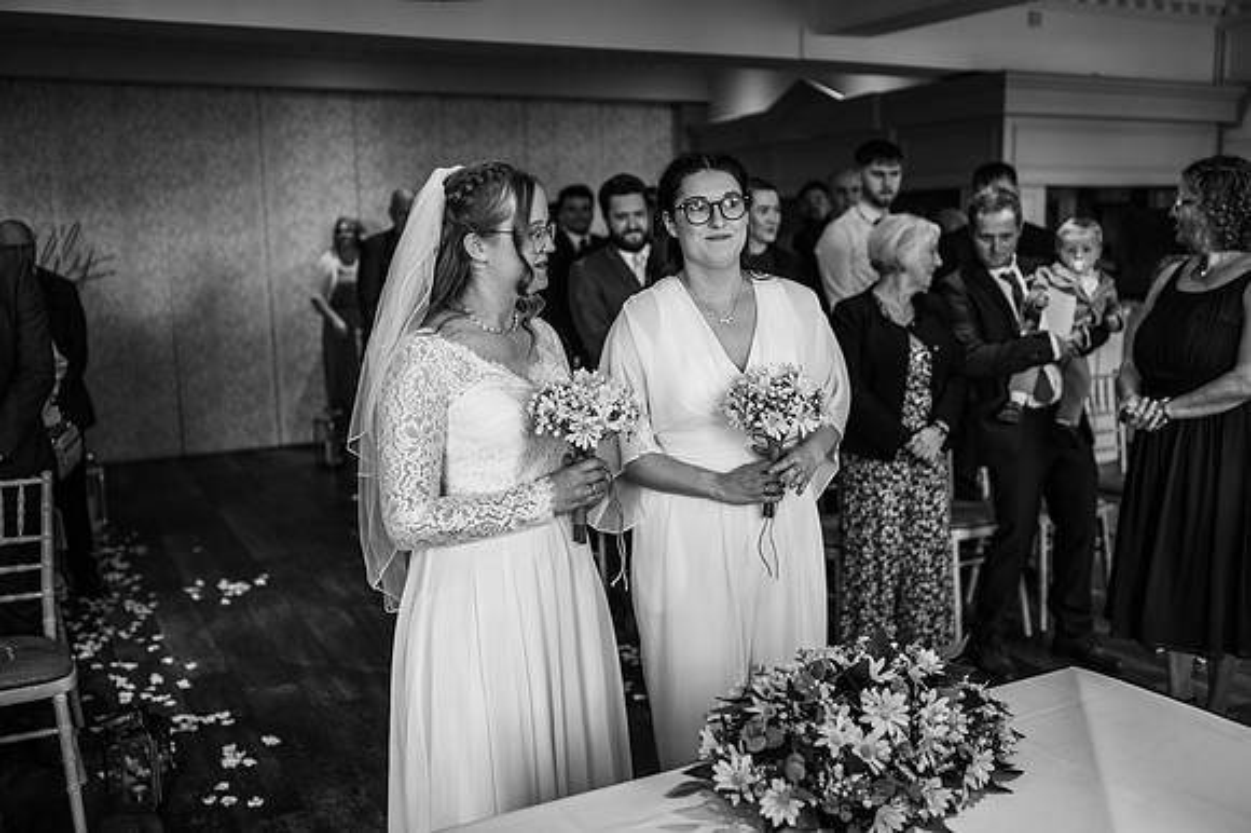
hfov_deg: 54.5
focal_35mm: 35
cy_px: 416
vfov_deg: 37.8
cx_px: 626
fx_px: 1216
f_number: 2.2
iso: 720
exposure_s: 1/200
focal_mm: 35
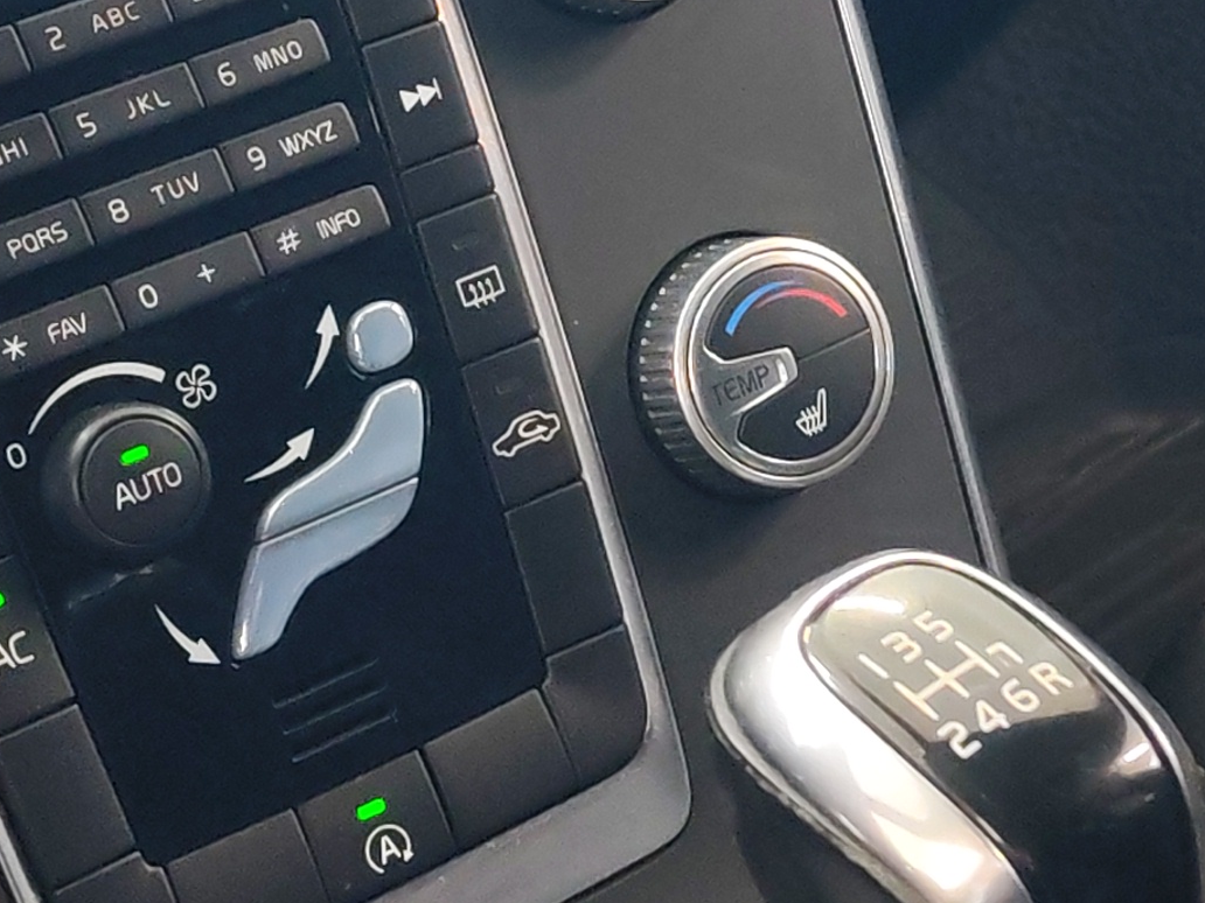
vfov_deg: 11.9
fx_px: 4282
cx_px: 1159
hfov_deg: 15.8
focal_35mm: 123
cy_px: -61
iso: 1250
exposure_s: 1/50
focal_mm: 6.12
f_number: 1.9
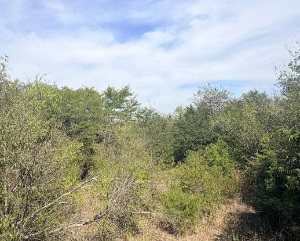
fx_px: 240
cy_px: 123
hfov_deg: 63.9
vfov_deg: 53.2
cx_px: 135
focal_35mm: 27
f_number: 2.2
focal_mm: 2.22
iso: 20
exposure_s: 1/1068
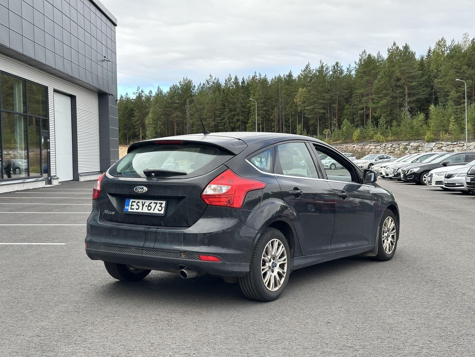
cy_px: 178
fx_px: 659
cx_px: 238
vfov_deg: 30.3
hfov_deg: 39.7
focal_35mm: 48
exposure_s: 1/402
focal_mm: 6.86
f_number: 1.78
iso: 64
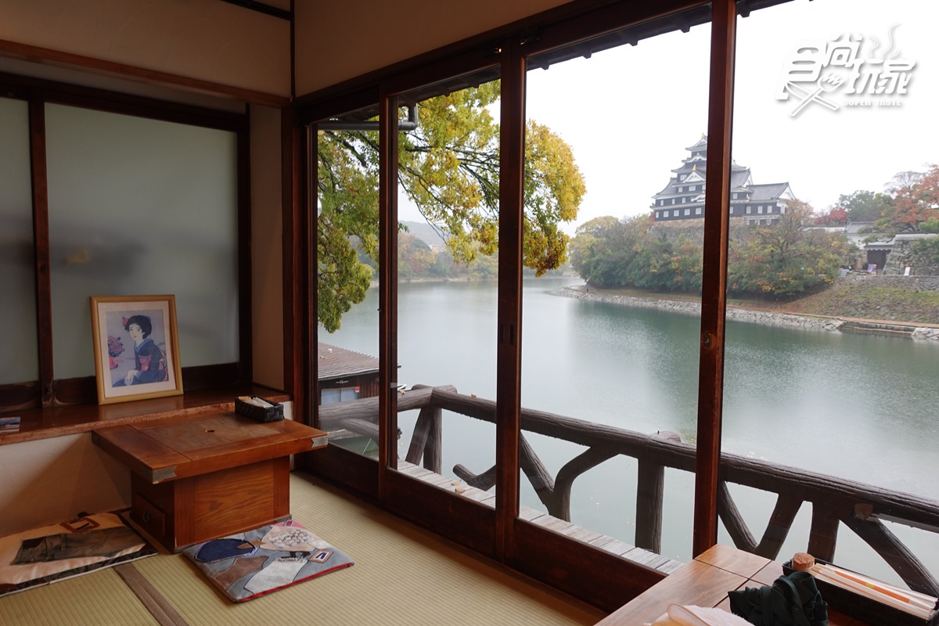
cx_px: 470
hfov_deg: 73.7
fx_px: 626
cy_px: 313
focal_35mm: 24
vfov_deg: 53.1
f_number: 3.5
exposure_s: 1/80
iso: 125
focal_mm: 9.4
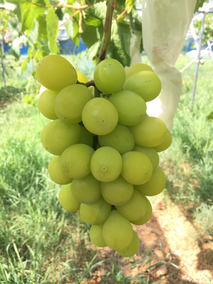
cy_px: 142
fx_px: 238
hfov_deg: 48.2
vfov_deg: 61.7
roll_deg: -0.9
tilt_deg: -18.7
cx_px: 106
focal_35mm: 29
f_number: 2.2
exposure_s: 1/273
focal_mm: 4.15
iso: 32
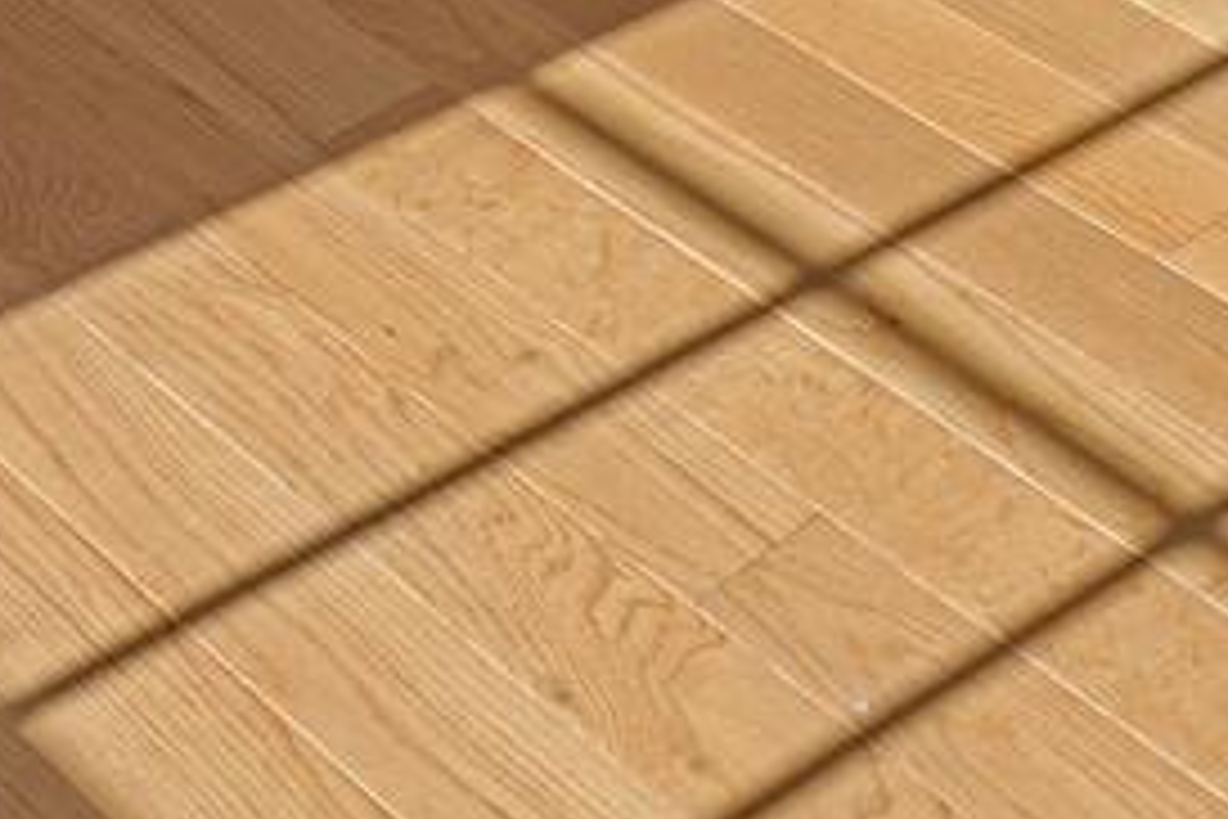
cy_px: -2117
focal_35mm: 105
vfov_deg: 8.8
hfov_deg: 19.4
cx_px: 796
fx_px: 3581
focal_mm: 14
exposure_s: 1/15
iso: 320
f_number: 8
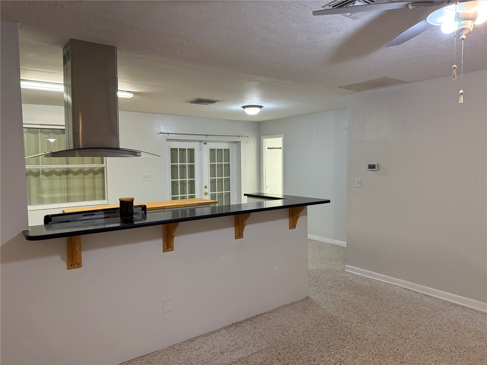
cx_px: 244
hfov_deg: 71.6
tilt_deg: -3.7
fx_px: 338
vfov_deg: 56.8
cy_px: 182
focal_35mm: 24
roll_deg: +0.1
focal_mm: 6.76
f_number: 1.78
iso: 400
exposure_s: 1/120
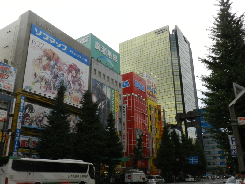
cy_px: 92
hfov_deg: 56.8
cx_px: 122
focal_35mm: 32
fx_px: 226
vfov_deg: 44.2
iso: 800
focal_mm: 5.6
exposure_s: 1/1000
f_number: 5.6
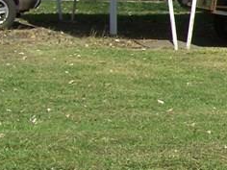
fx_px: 1082
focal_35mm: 165
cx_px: 419
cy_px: 99
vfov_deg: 9.0
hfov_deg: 11.1
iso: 64
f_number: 4
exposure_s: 1/640
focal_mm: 6.3
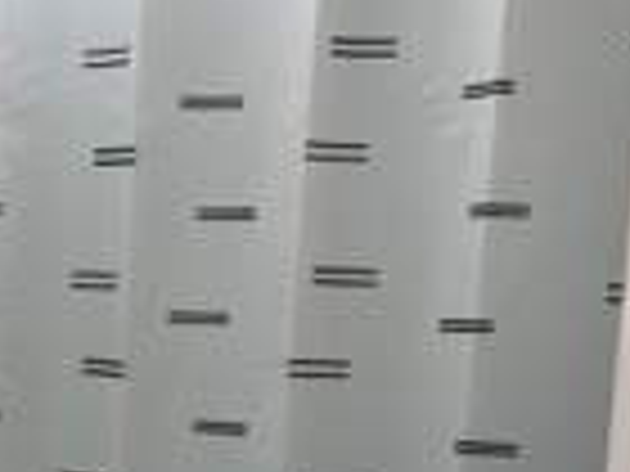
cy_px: 481
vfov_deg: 17.5
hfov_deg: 22.4
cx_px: -81
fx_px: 1492
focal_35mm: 82
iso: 100
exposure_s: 1/120
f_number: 1.78
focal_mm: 6.76
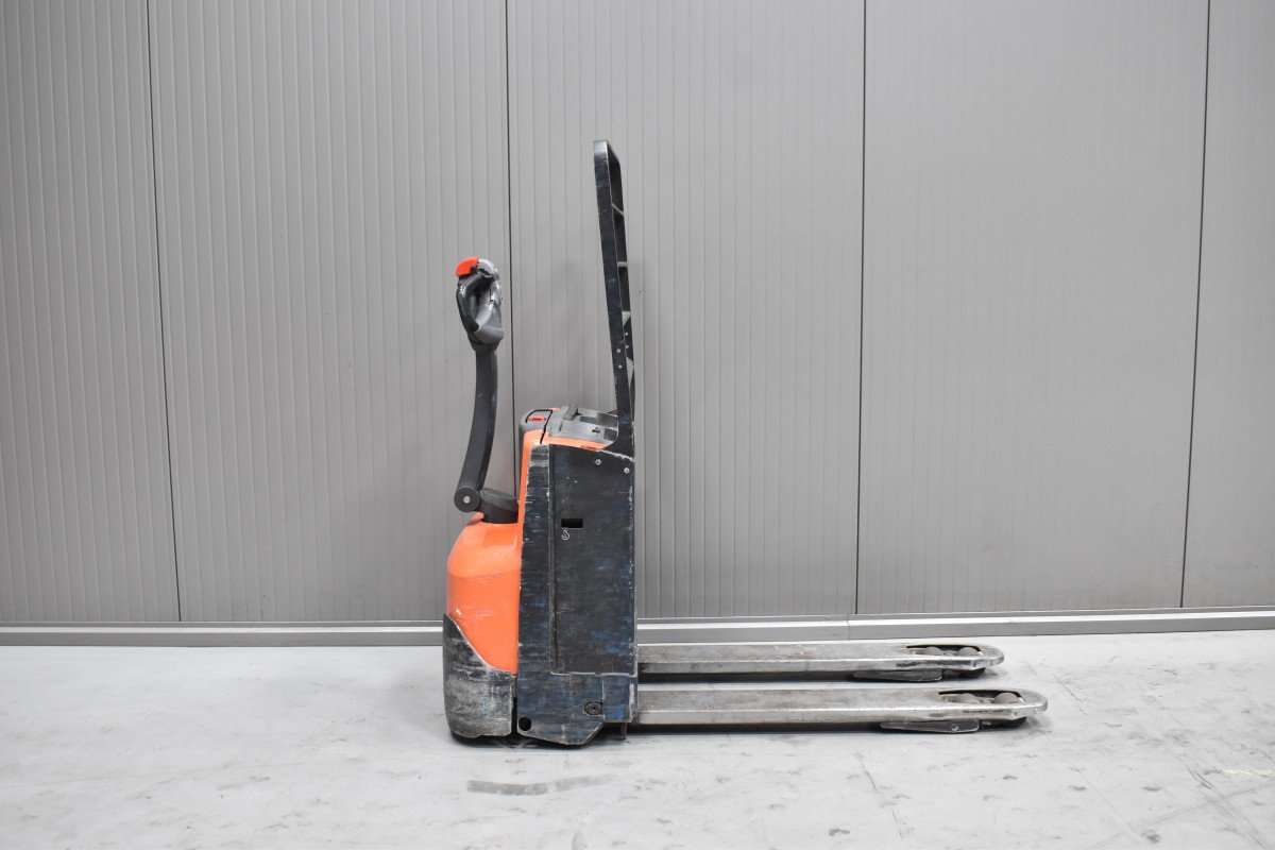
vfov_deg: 40.0
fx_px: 1169
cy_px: 425
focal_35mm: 33
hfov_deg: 57.2
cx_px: 638
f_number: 5
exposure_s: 1/30
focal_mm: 22
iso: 1600
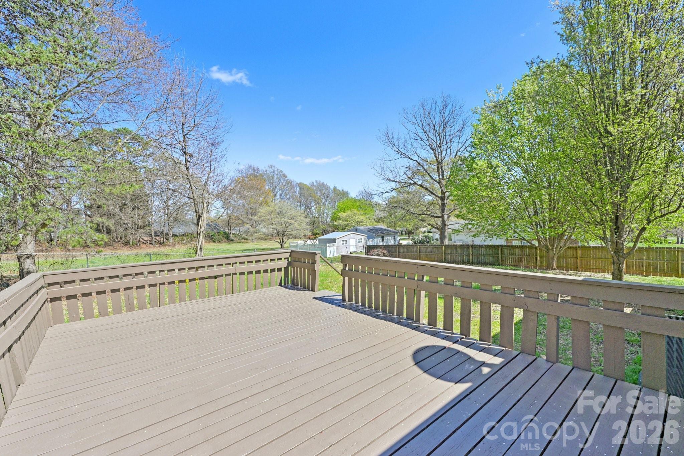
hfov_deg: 104.3
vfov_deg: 81.2
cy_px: 228
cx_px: 342
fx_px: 266
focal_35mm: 14
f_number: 8
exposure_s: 1/320
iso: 100
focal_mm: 14
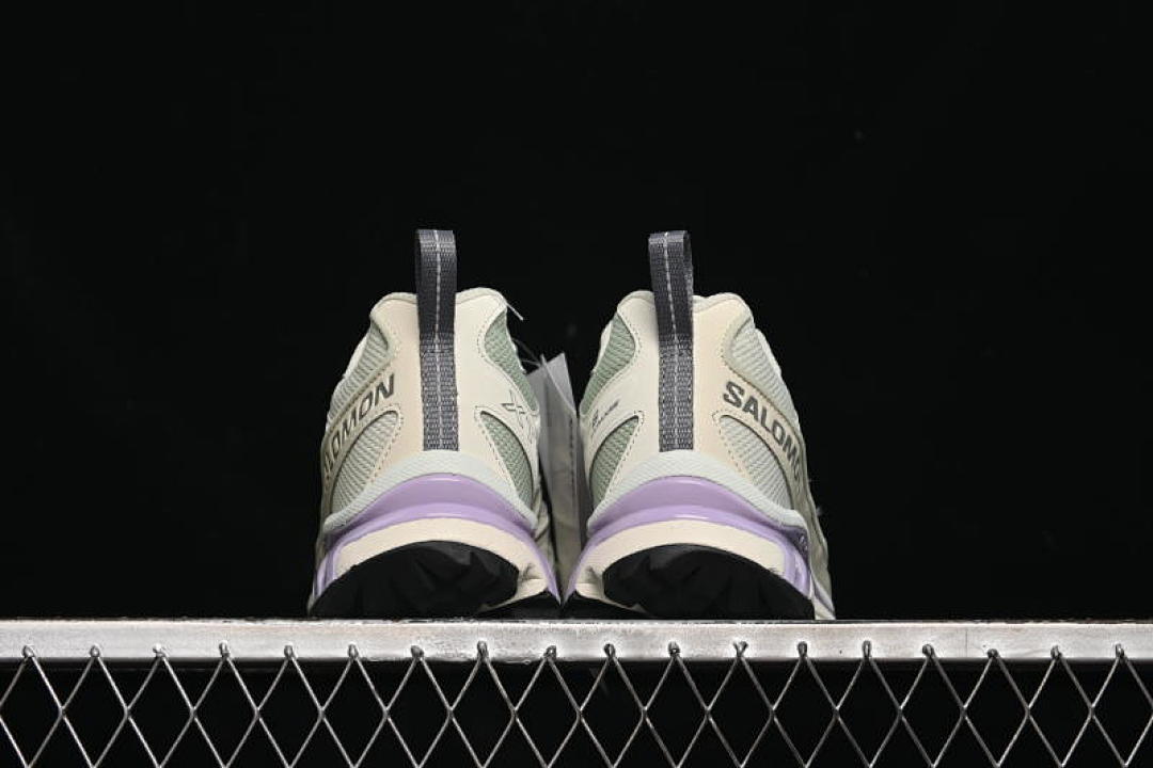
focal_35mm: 75
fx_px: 2402
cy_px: 384
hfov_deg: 27.0
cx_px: 576
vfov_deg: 18.2
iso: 160
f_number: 6.3
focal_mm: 50
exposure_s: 1/60
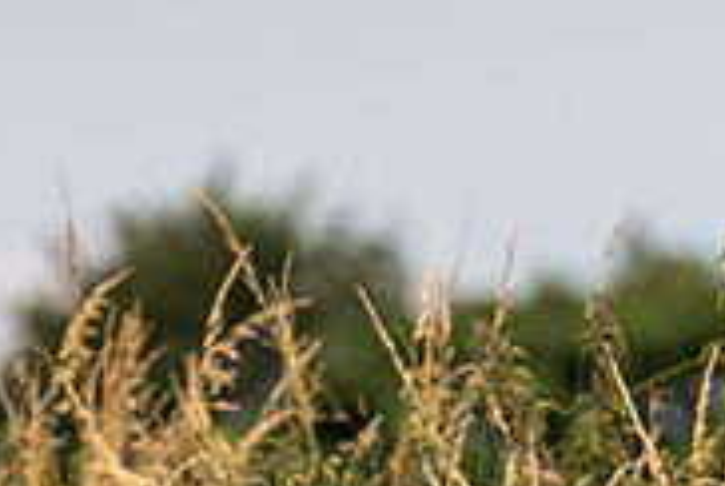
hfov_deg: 2.6
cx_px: -418
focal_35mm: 800
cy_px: 298
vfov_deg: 1.7
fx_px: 16137
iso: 100
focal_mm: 185
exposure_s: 1/800
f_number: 4.5
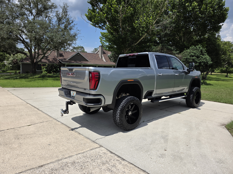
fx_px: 155
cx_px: 116
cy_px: 87
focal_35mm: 23
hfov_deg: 73.9
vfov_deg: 58.9
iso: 80
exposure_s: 1/7944
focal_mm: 6.3
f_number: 1.7
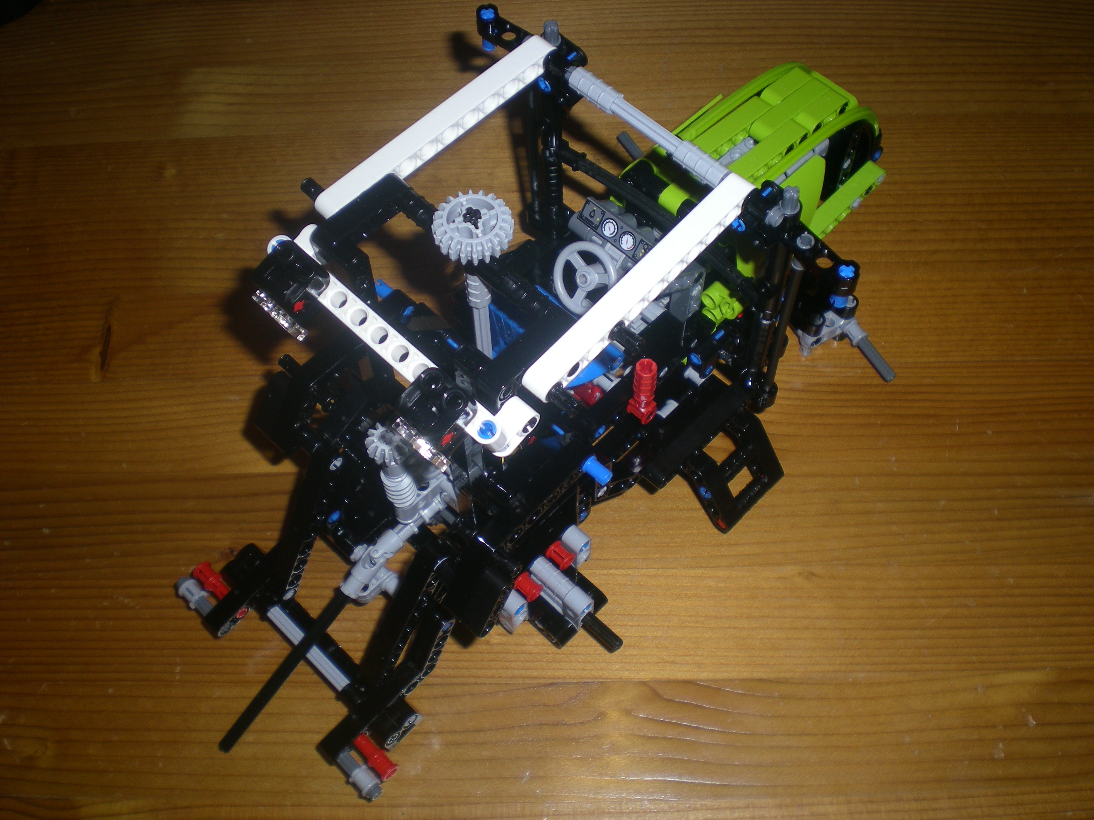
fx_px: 1201
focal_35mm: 38
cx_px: 547
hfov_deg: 49.0
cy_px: 410
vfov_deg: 37.7
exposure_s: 1/60
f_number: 3.1
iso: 50
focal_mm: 6.3
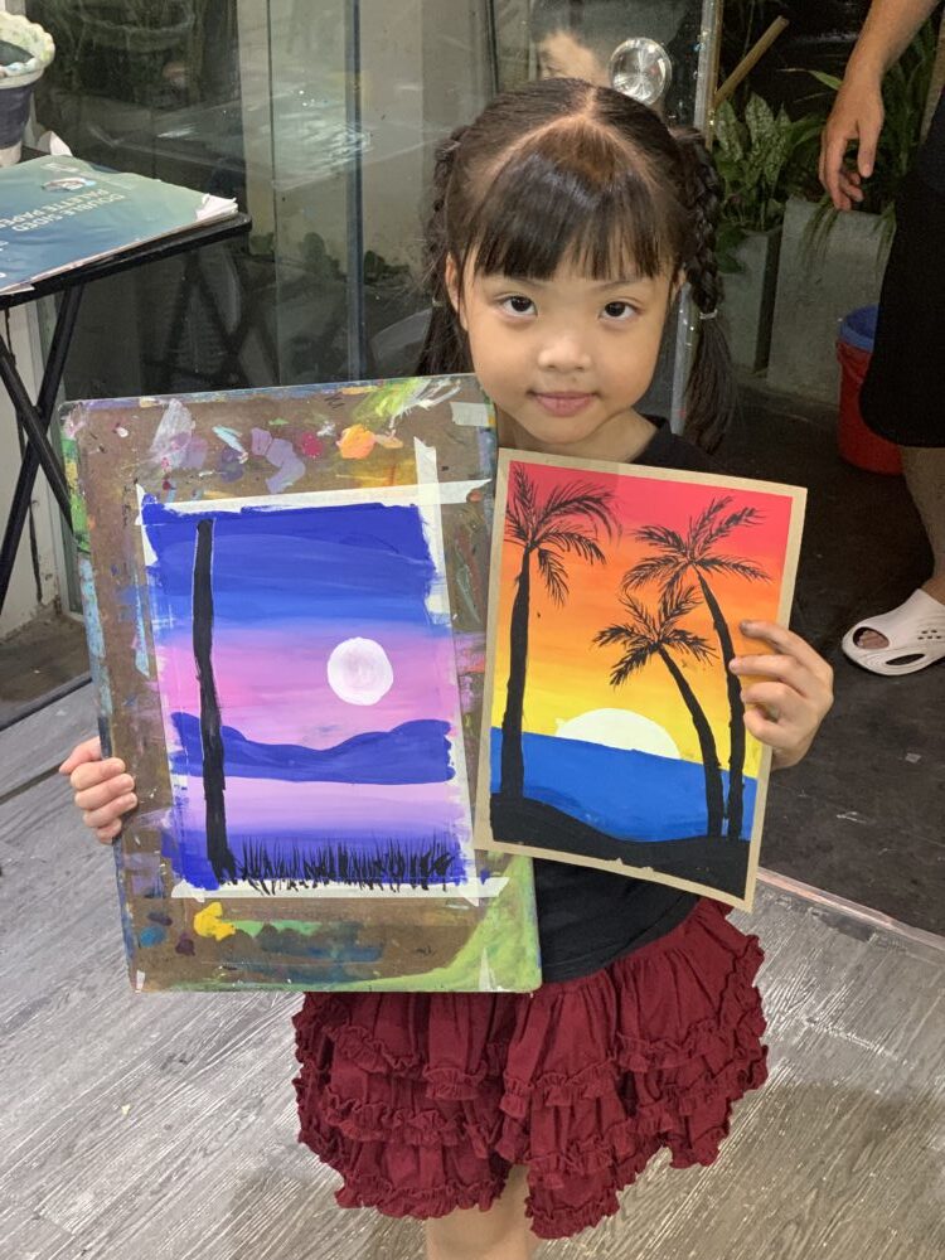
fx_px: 1893
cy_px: 630
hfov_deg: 28.0
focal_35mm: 52
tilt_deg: -28.7
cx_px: 472
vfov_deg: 36.8
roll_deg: -1.8
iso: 250
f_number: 2.4
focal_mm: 6
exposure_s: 1/60
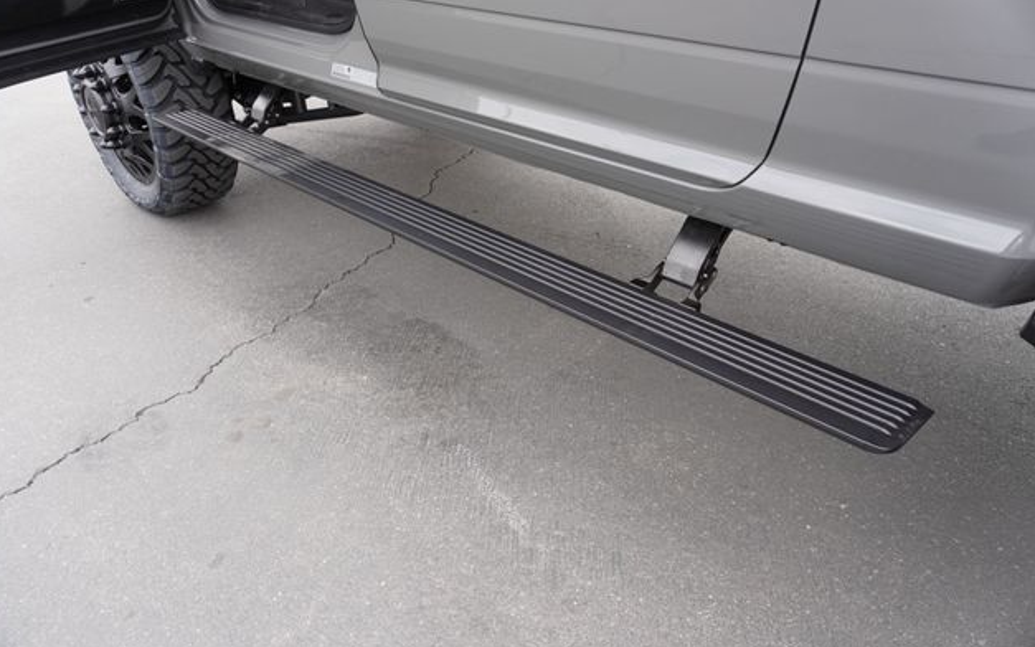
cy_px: 322
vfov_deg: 49.3
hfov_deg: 72.5
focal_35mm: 25
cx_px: 508
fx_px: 705
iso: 125
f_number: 4
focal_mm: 16
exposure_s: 1/160
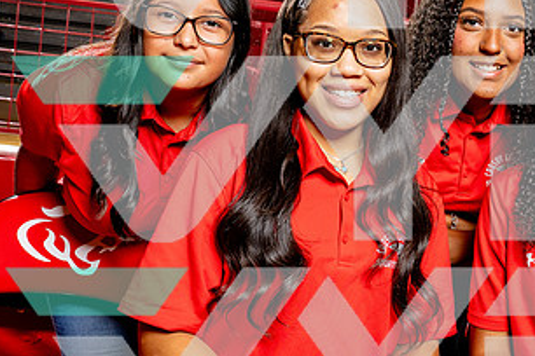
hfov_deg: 35.8
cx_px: 456
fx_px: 788
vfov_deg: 25.5
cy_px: 149
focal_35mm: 53
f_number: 8
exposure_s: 1/125
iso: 400
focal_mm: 28
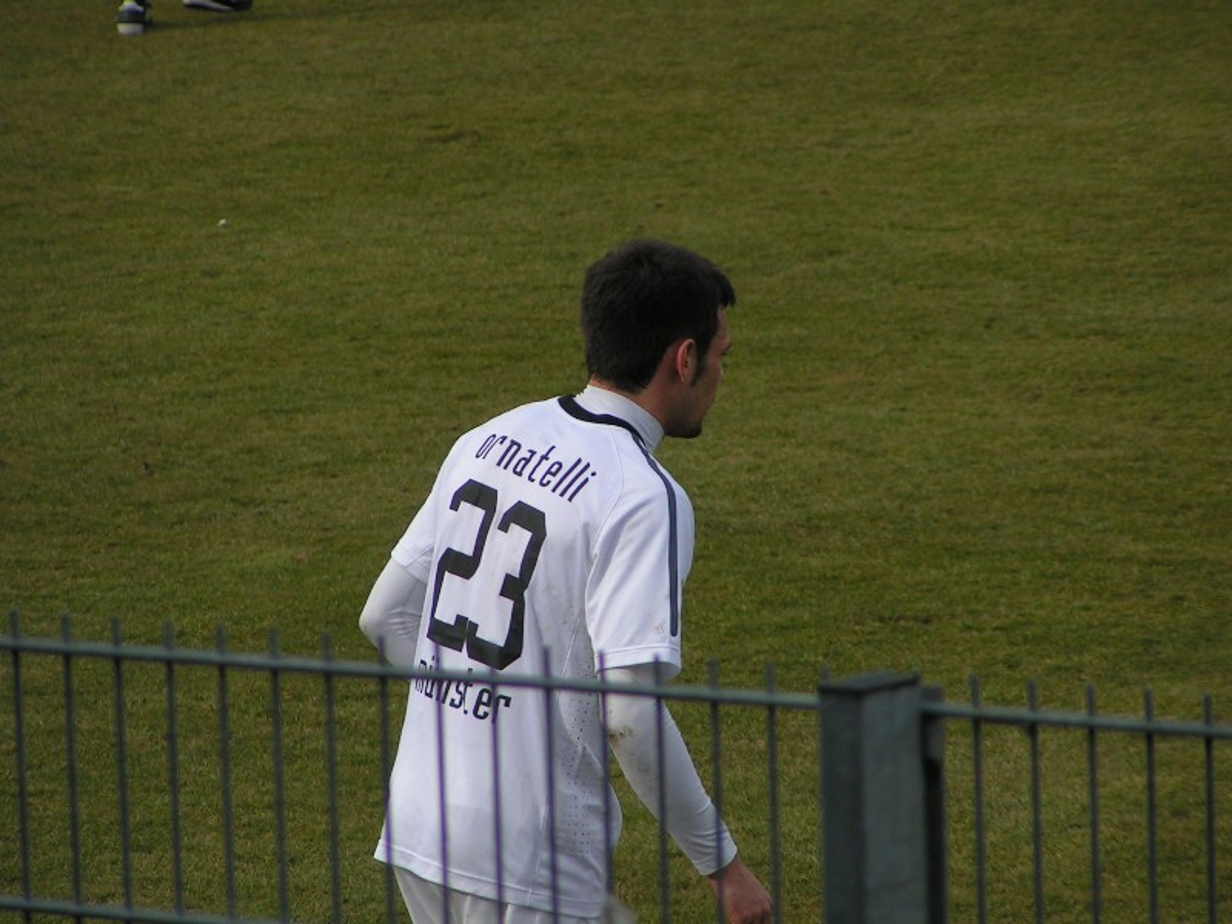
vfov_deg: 4.6
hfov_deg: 6.1
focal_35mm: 326
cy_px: 462
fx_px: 11602
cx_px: 616
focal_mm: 49.8
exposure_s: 1/1000
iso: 50
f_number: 3.5
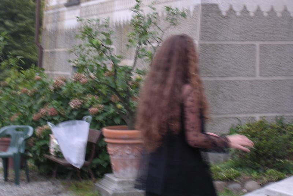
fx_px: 977
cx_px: 146
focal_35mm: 120
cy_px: 87
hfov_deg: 17.1
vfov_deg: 11.4
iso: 113
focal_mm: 17.4
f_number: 4.9
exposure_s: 1/30
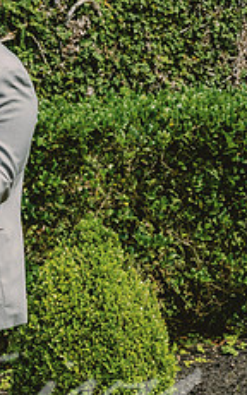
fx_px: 2151
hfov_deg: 6.4
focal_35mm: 200
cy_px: 92
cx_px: -197
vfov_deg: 10.5
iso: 400
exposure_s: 1/4000
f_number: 4
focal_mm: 57
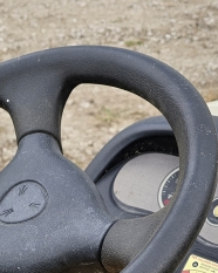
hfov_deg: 20.7
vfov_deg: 22.4
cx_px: 97
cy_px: 376
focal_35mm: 74
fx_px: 598
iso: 25
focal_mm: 6.3
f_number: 1.7
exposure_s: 1/180
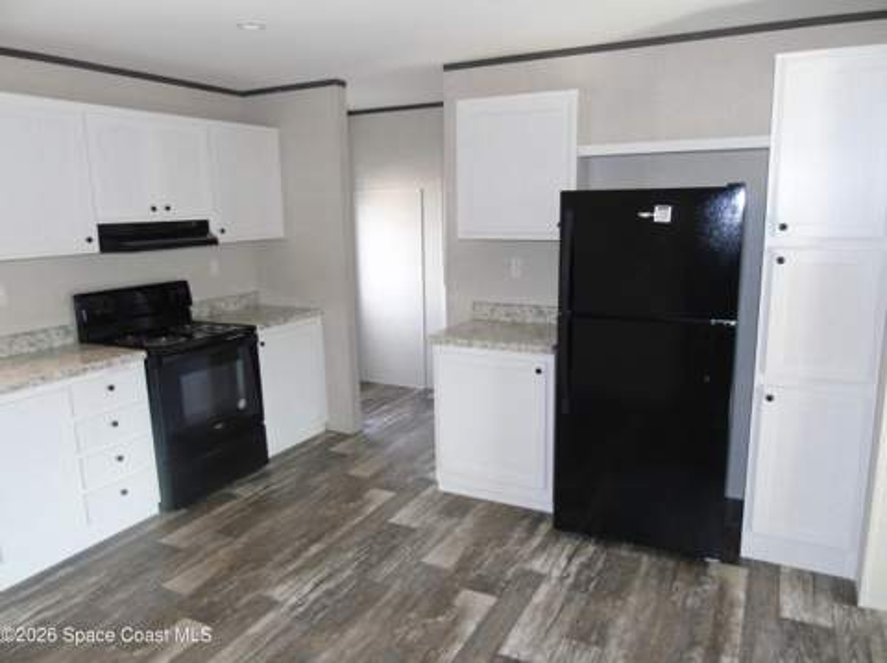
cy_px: 332
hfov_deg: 69.4
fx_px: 640
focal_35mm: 25
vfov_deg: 54.8
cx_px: 444
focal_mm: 4.4
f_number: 3.4
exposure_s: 1/30
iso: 200
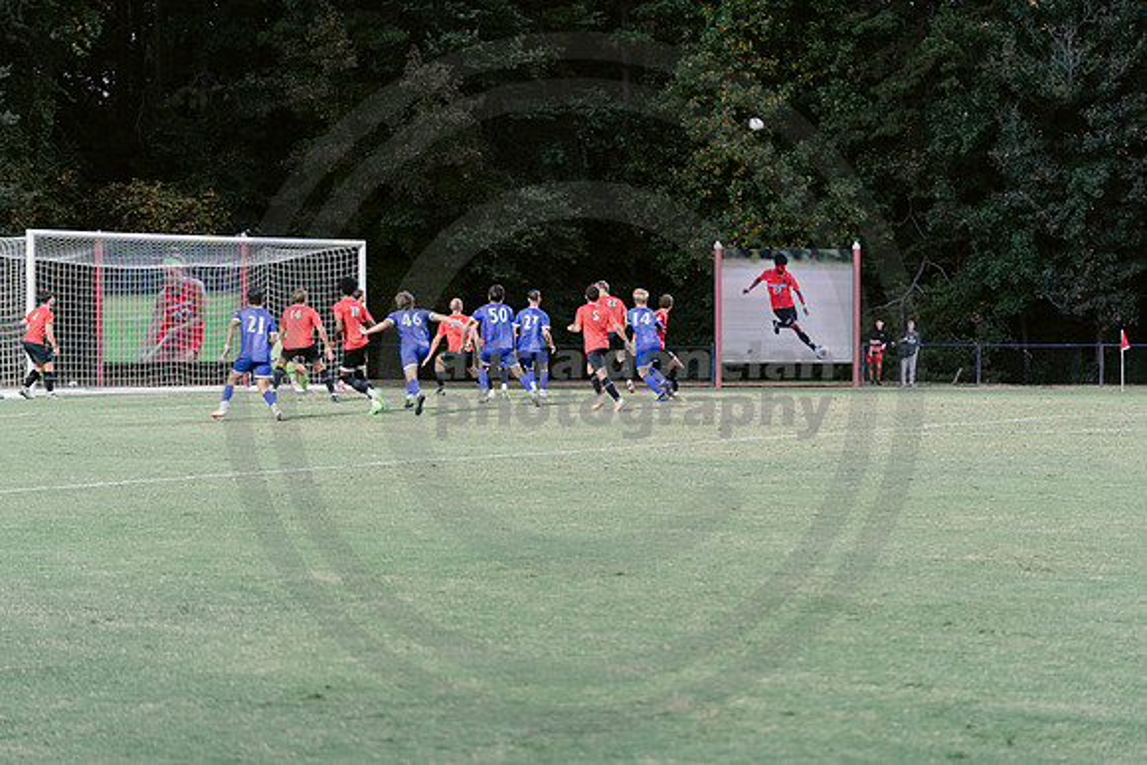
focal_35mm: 90
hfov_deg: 22.6
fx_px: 2868
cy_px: 382
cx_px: 574
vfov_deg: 15.2
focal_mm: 90
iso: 640
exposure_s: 1/80
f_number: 2.8
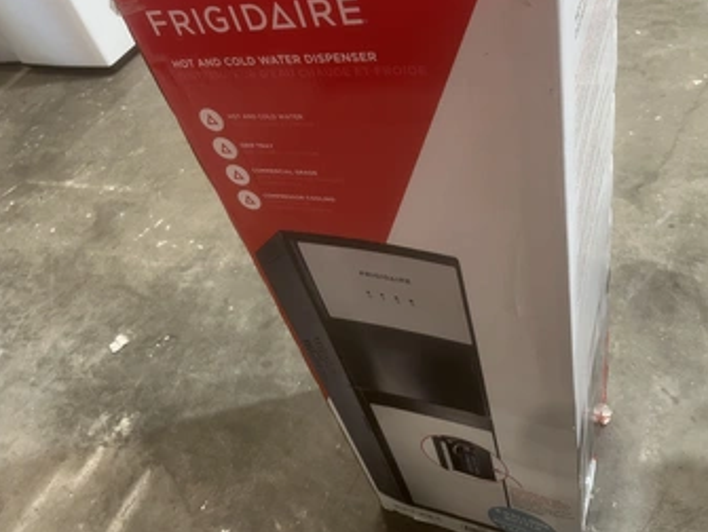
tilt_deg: -41.7
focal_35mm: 31
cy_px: 234
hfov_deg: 58.2
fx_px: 635
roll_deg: +21.7
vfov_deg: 45.4
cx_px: 328
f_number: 1.6
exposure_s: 1/60
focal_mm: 5.1
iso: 160
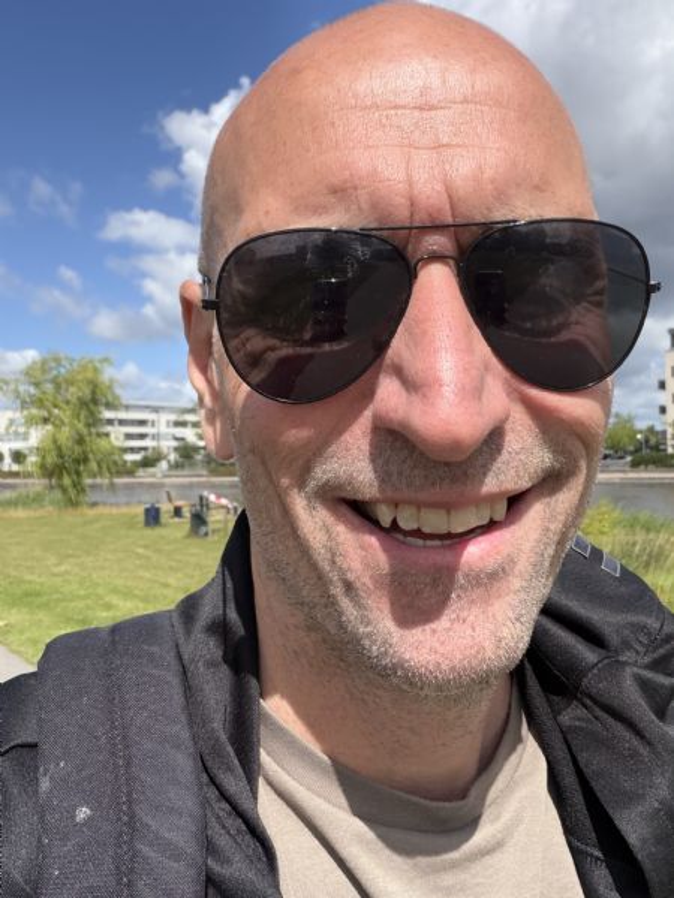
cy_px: 449
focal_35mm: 30
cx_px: 337
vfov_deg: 60.0
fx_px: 779
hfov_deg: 46.8
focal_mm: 2.71
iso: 32
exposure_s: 1/1114
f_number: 1.9
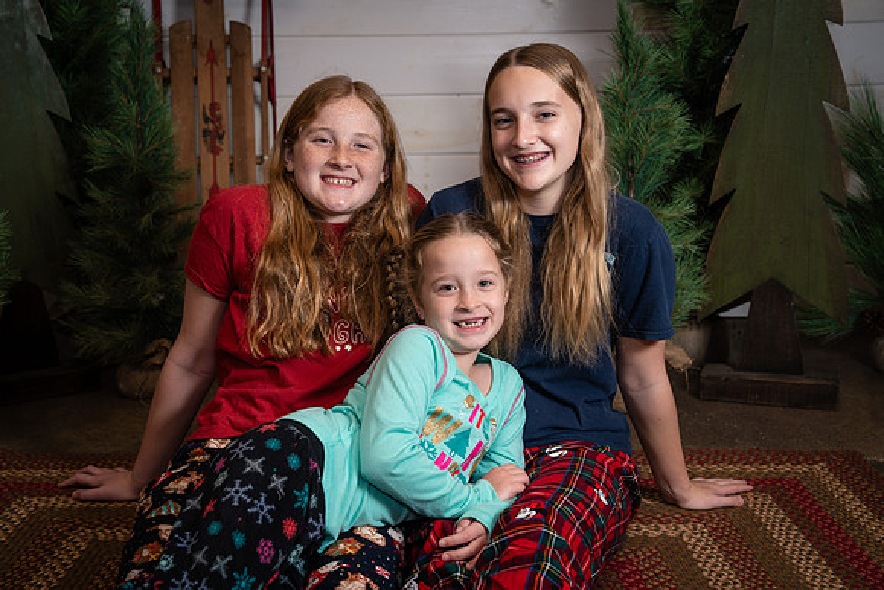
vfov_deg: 28.7
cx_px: 442
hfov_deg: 41.9
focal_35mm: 47
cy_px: 295
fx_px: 1154
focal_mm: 47
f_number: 5
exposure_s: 1/250
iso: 160
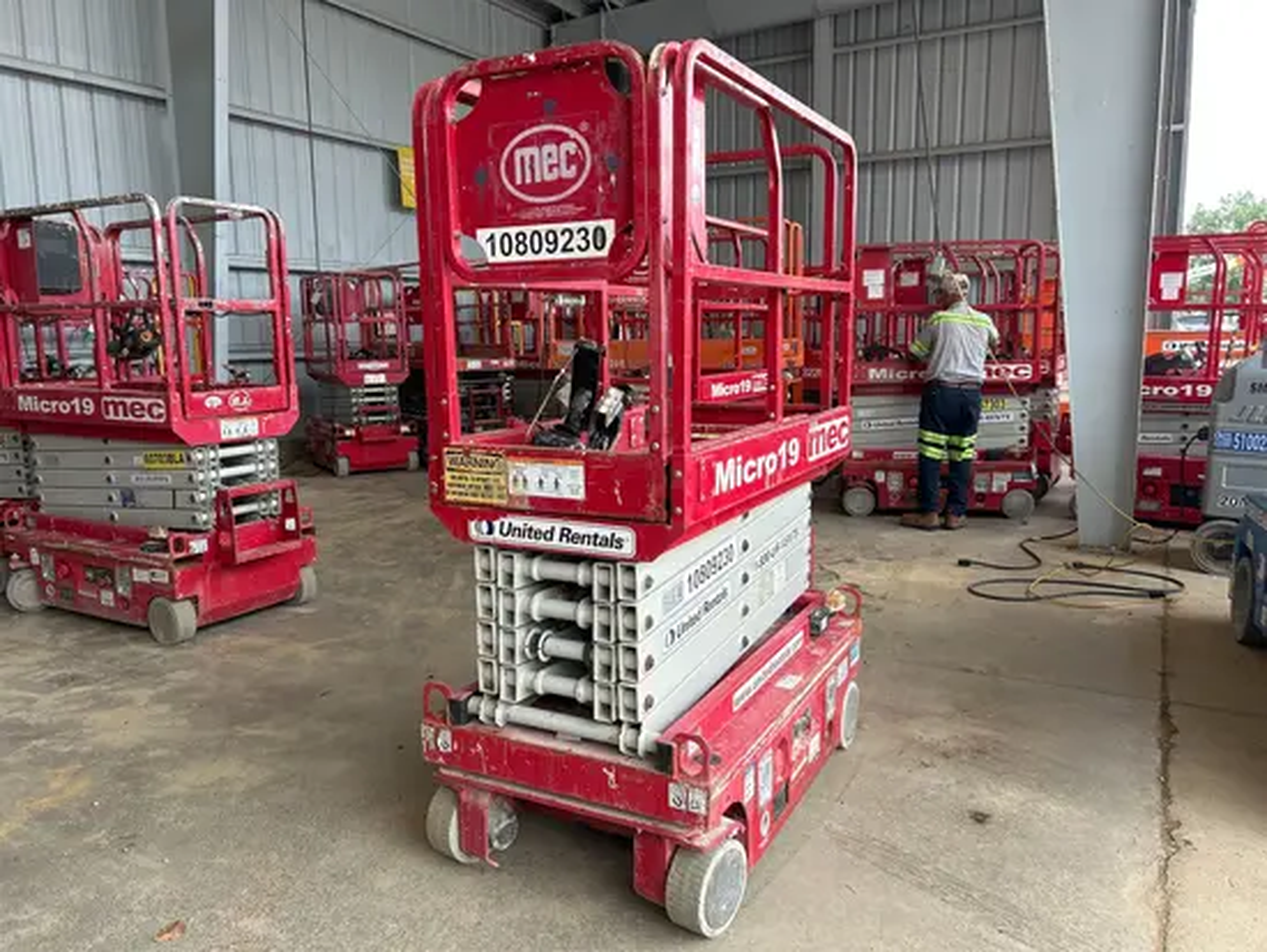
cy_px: 476
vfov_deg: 53.1
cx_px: 634
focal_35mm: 26
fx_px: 952
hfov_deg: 67.3
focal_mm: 5.7
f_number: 1.5
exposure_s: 1/124
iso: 32
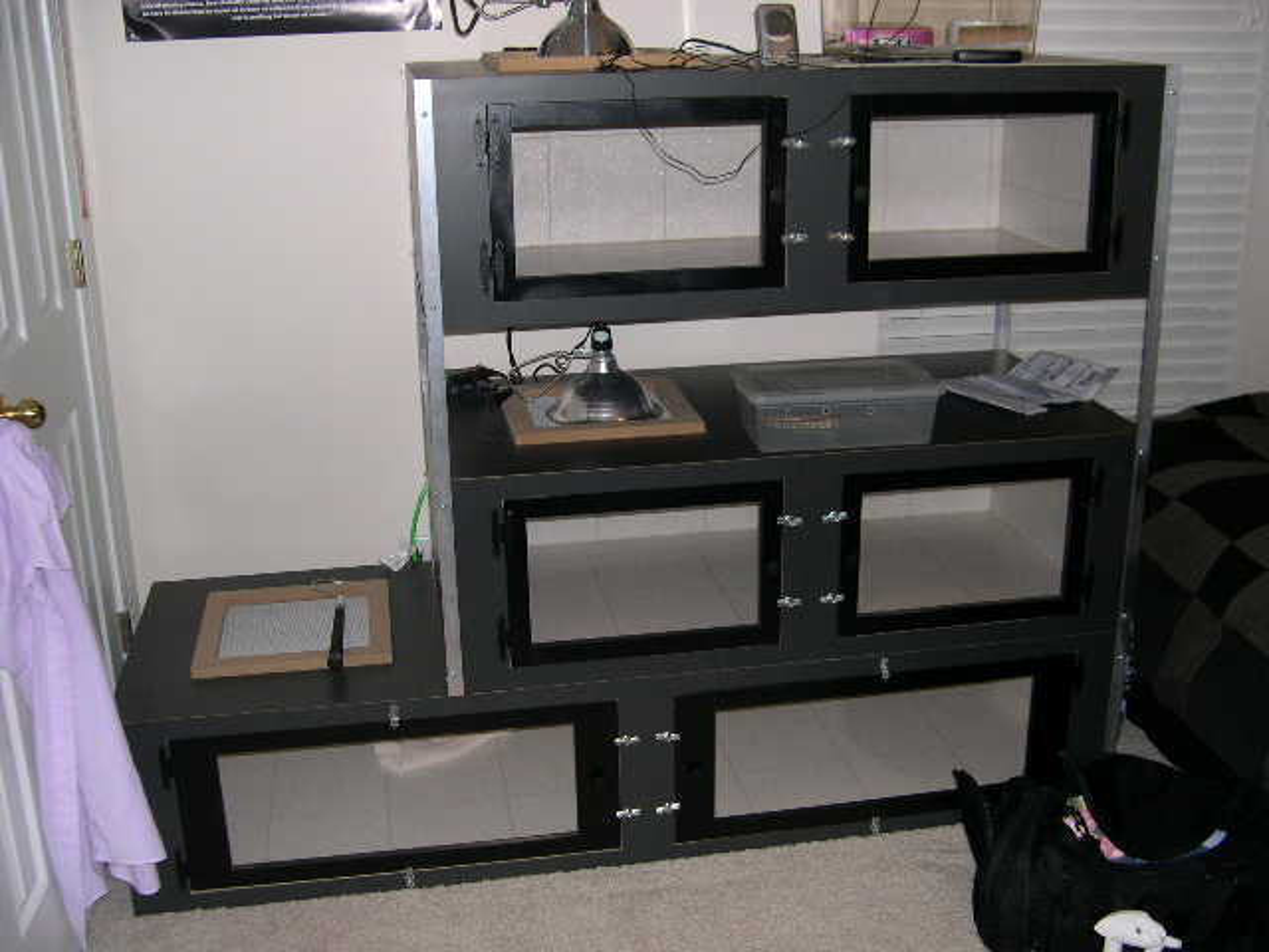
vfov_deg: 37.7
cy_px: 476
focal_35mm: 38
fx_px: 1393
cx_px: 634
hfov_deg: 49.0
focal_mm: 8
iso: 100
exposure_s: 1/60
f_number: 2.8
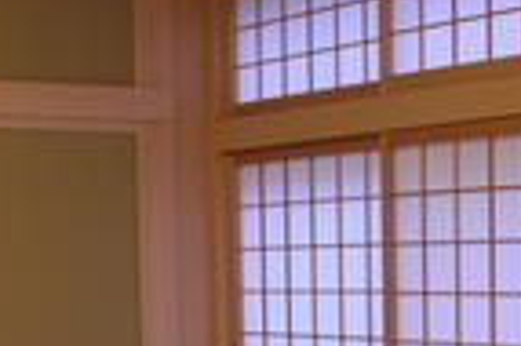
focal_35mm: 108
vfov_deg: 12.3
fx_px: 1561
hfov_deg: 18.9
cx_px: 332
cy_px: 441
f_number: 2.9
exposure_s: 1/28
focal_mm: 6.2
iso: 50
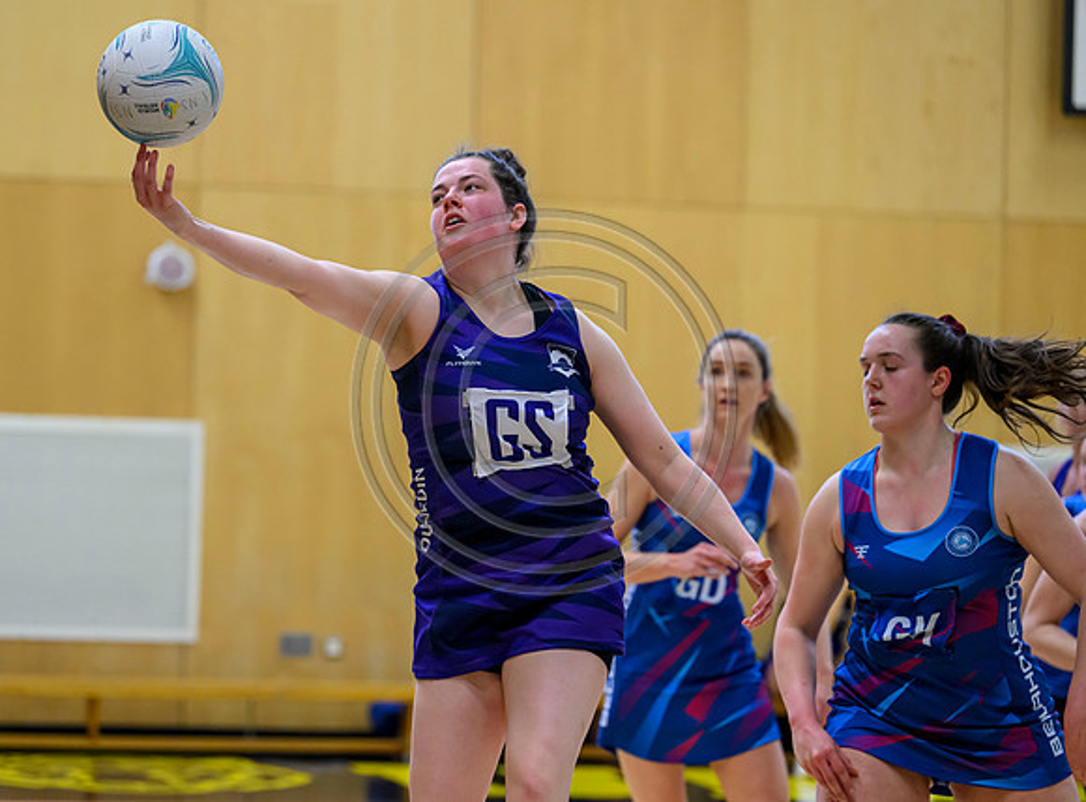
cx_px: 484
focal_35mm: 145
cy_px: 401
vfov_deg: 10.2
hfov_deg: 13.7
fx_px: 4511
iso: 4000
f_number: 3.2
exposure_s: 1/1000
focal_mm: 135
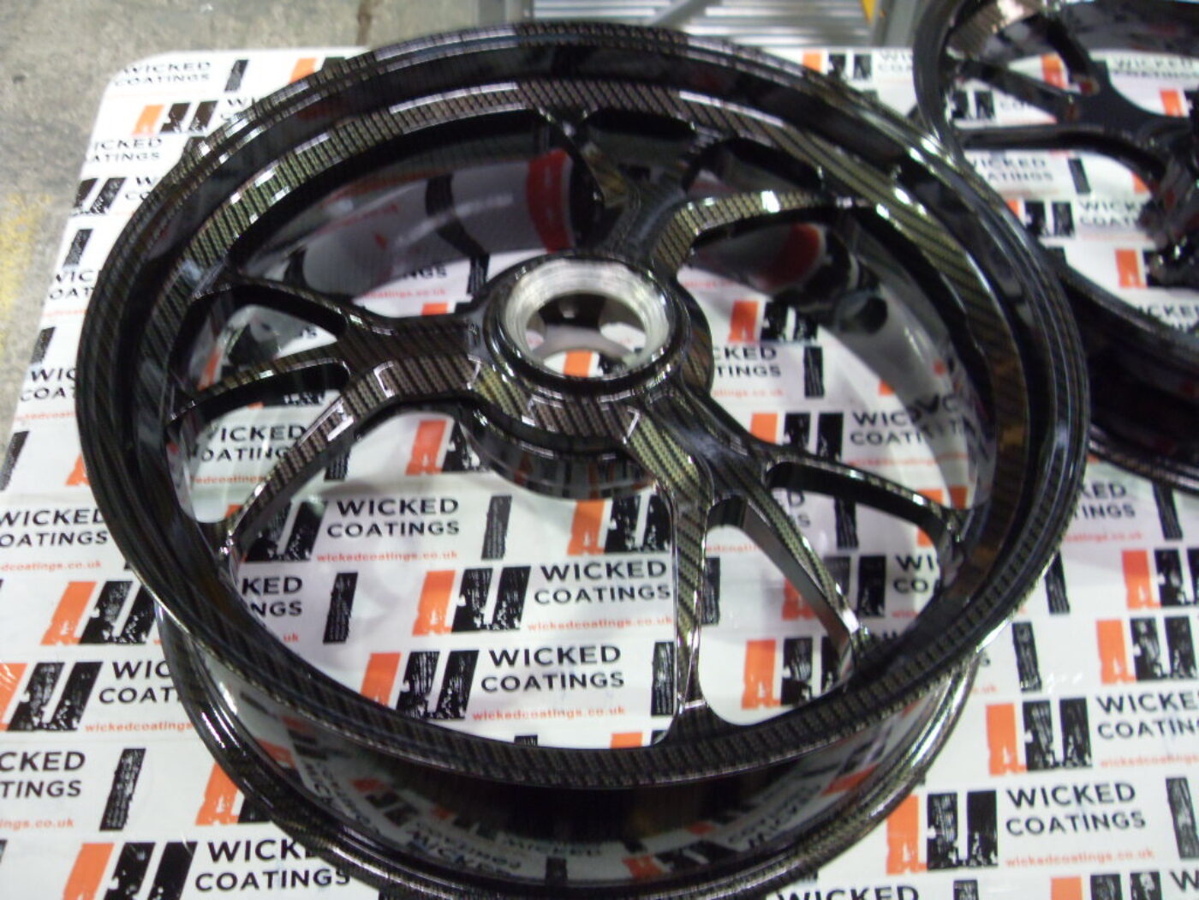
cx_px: 600
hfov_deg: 52.6
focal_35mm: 35
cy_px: 450
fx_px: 1212
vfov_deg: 40.7
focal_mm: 6.3
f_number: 2.8
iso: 200
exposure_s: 1/15
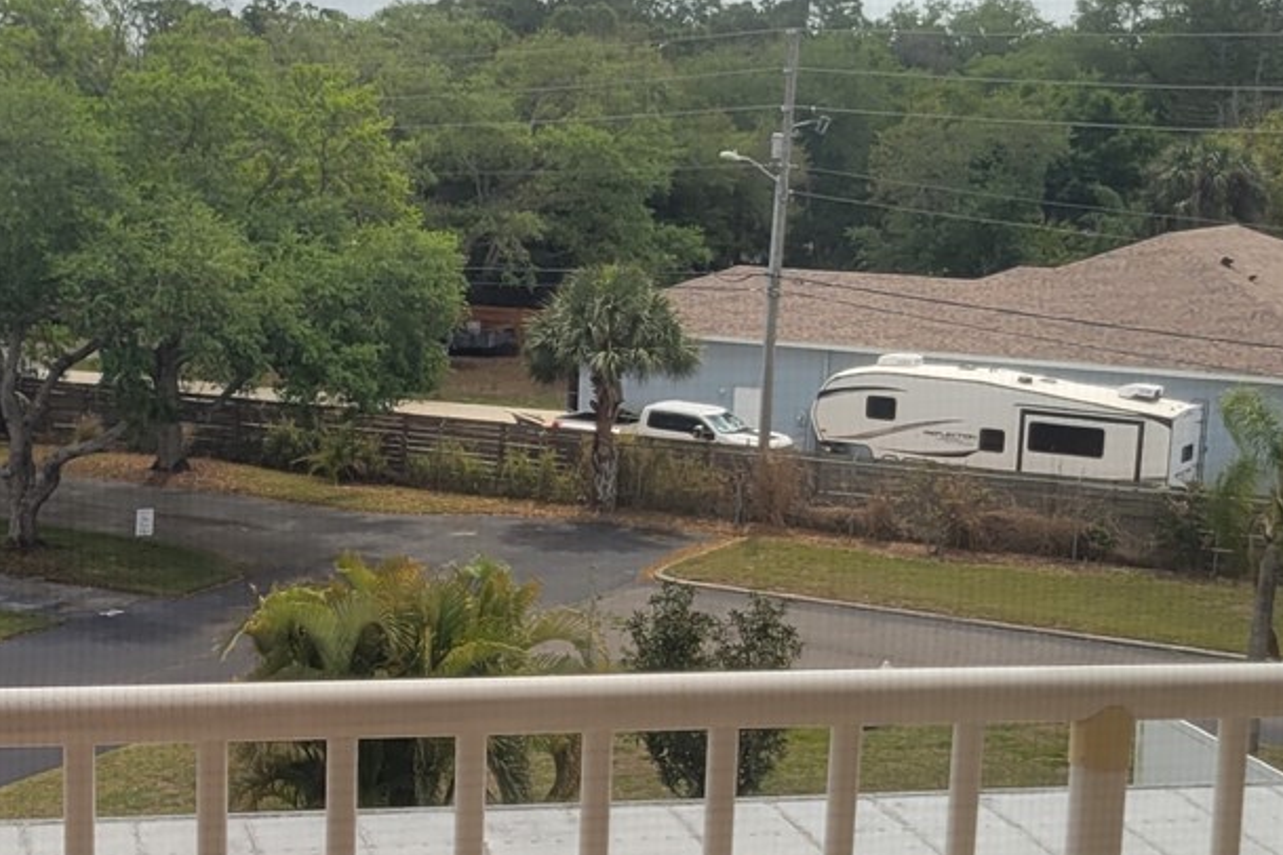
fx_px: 2530
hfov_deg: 28.1
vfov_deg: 19.2
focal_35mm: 71
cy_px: 499
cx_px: 329
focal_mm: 5.4
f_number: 1.8
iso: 40
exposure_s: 1/841
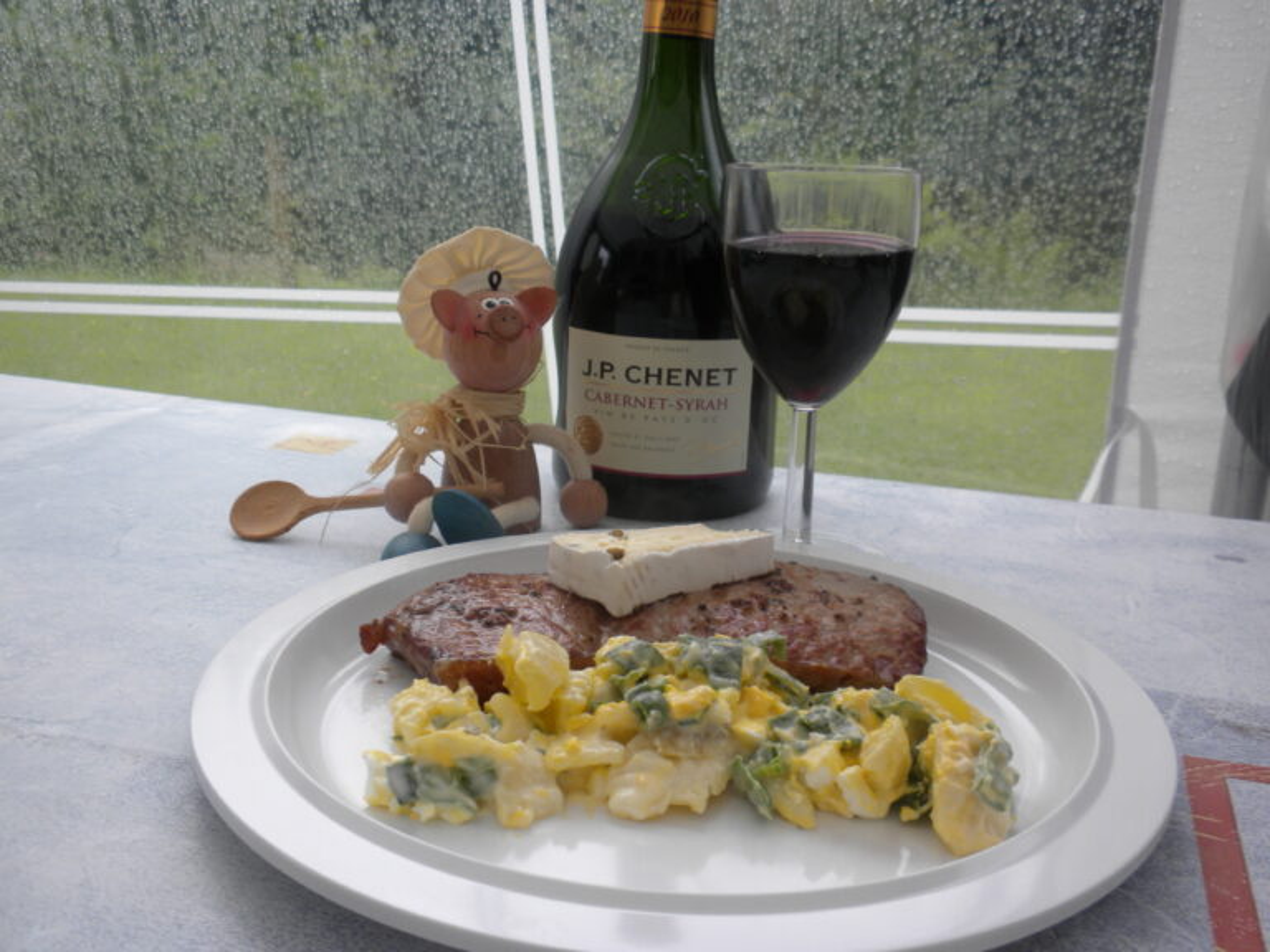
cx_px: 635
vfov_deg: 38.7
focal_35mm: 37
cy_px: 476
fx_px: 1357
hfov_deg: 50.1
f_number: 3.5
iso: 71
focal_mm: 6.6
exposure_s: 1/59.8
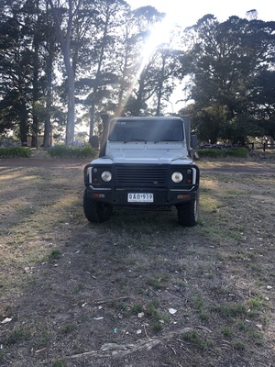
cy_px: 184
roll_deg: +0.3
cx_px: 138
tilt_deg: -6.5
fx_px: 297
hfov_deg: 49.7
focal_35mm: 28
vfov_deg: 63.4
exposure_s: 1/291
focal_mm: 4
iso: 20
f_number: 1.8
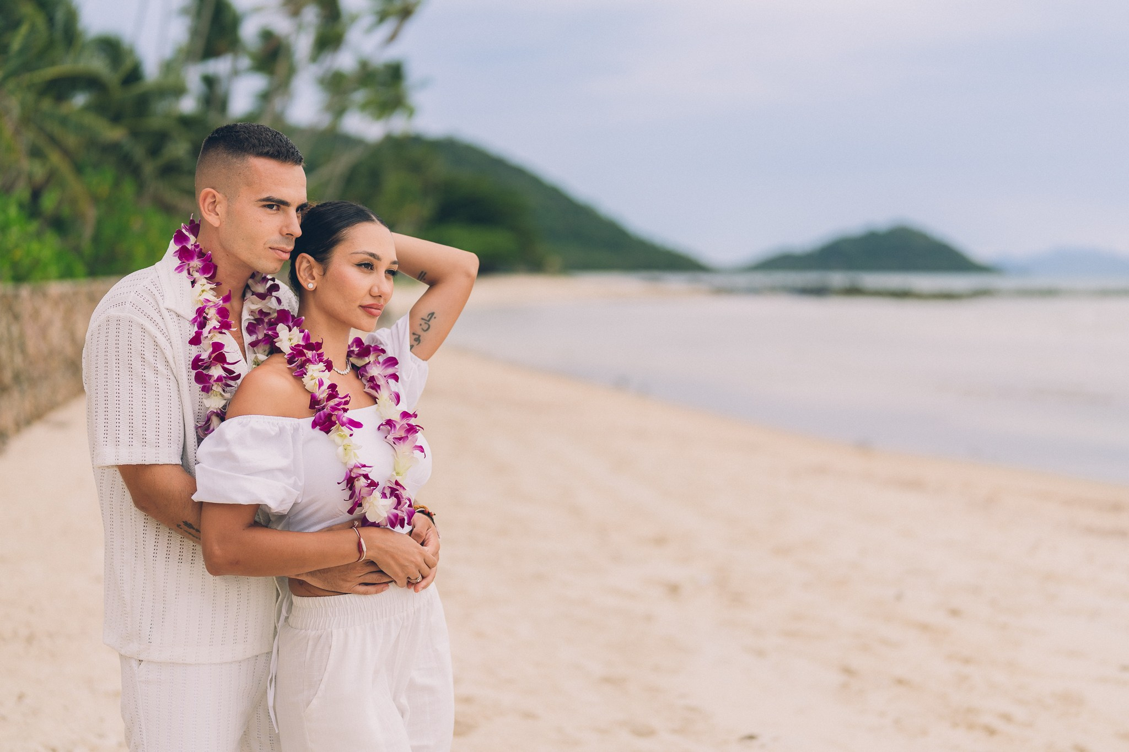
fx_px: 1655
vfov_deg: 25.6
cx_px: 578
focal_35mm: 53
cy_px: 377
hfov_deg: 37.7
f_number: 1.4
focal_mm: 50
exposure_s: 1/640
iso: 50
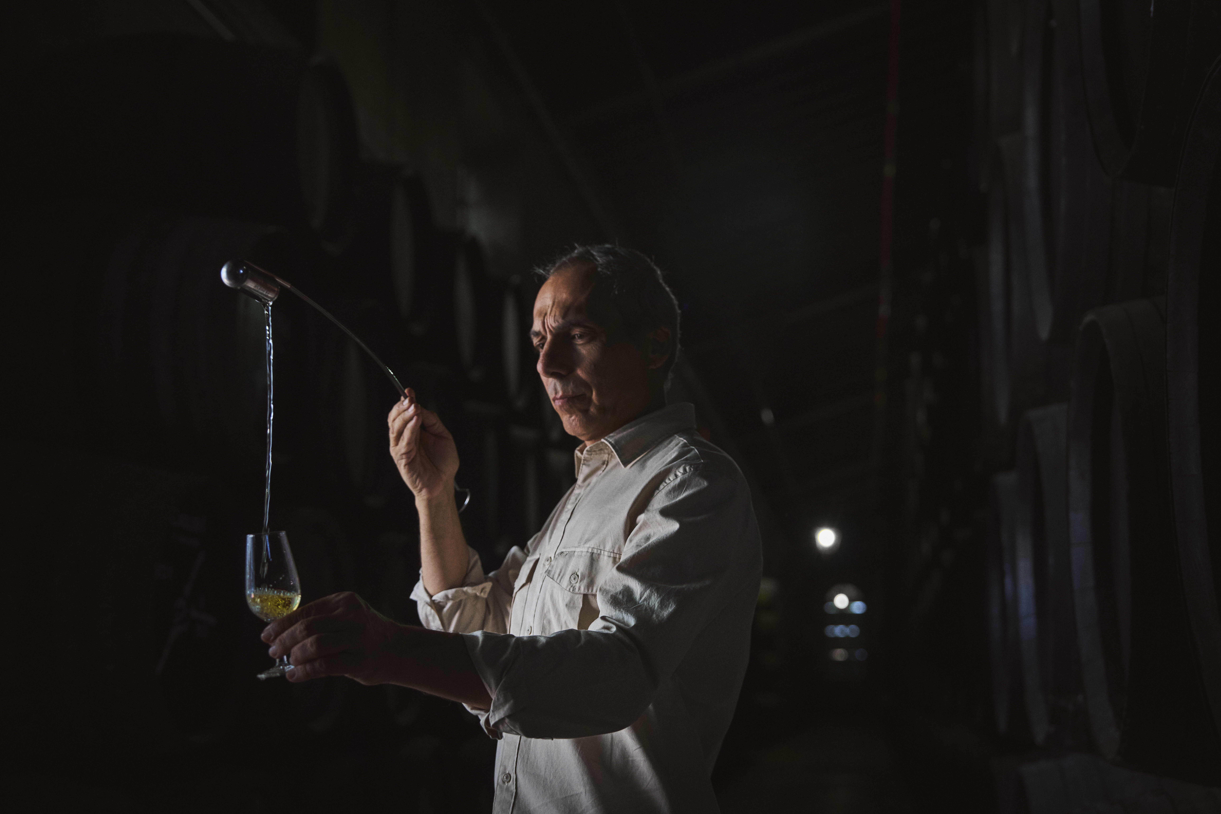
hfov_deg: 41.9
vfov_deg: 28.6
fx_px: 1594
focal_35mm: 47
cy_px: 407
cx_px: 610
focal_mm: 47
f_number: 3.2
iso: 1250
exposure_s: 1/200
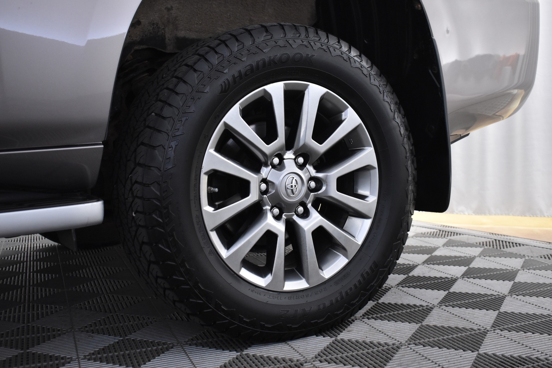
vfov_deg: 29.9
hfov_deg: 43.6
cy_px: 184
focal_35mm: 45
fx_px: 690
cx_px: 276
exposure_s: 1/50
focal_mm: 30
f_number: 4.2
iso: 1800
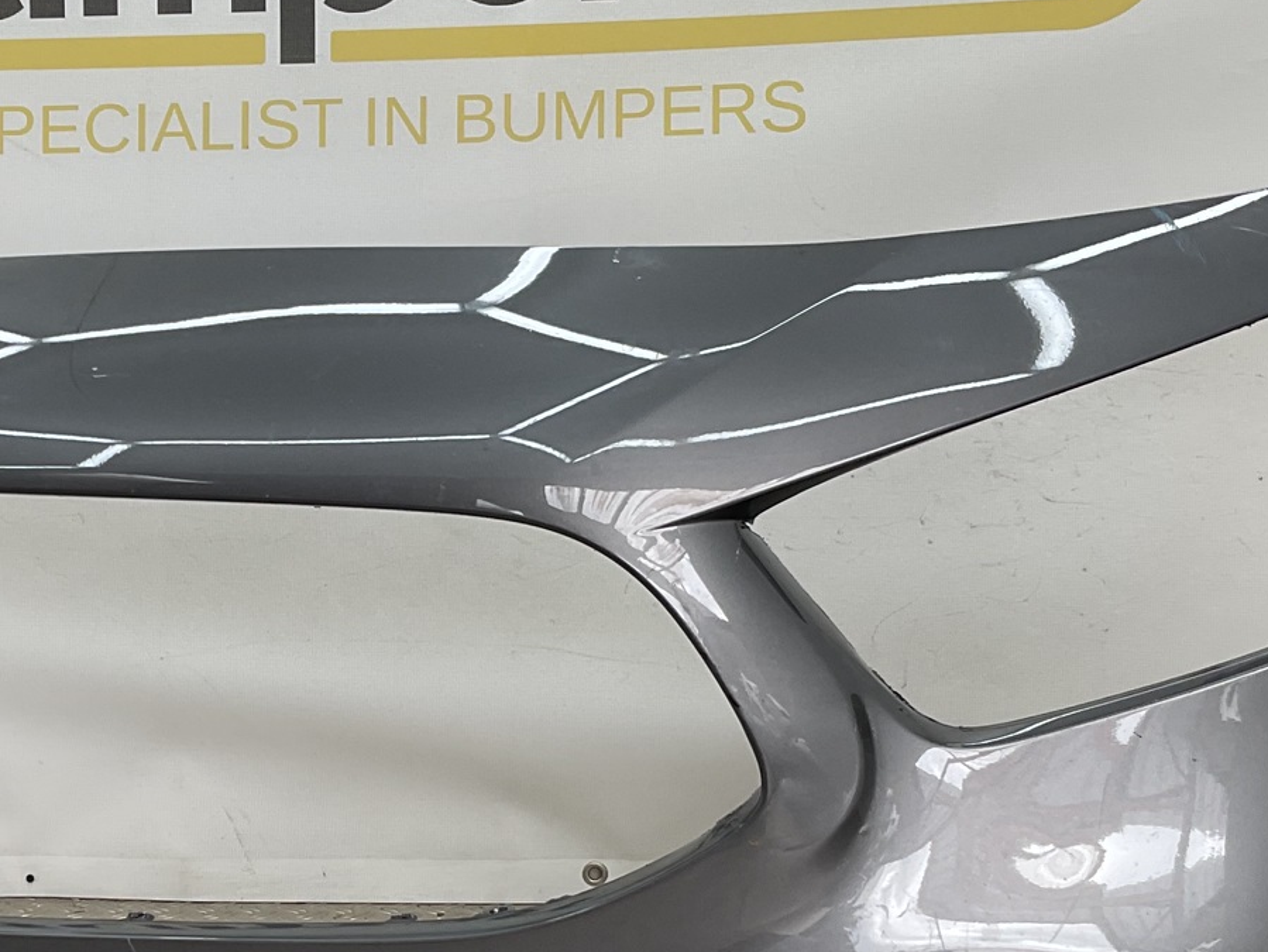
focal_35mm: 65
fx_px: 2382
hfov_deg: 29.5
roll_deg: -0.5
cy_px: 642
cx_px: 361
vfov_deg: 22.5
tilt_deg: -8.7
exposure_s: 1/130
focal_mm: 3
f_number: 1.8
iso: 16
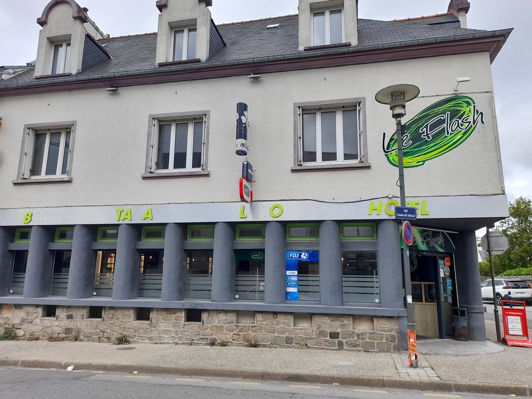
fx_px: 384
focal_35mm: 25
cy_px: 200
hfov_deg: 69.4
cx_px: 266
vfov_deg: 54.9
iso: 20
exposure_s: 1/565
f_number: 2
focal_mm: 4.6
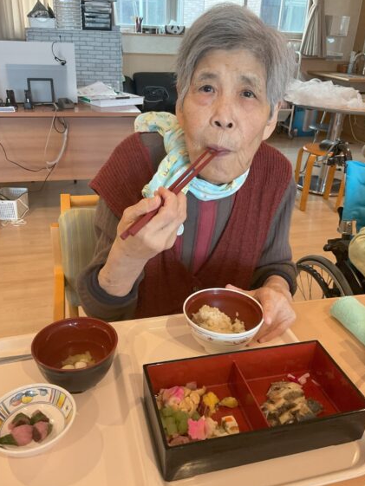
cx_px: 185
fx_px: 436
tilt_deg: -28.5
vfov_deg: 58.3
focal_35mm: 31
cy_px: 255
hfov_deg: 45.5
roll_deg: -1.6
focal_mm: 3
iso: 125
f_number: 1.8
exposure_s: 1/60
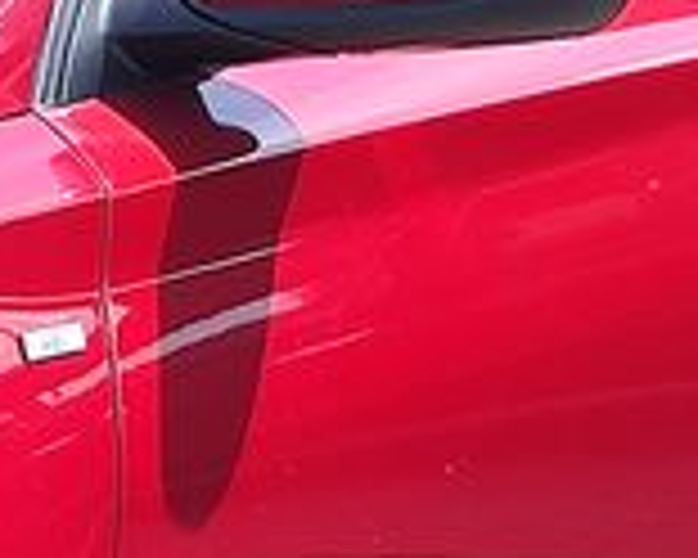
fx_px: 3595
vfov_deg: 8.8
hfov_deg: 10.1
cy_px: 680
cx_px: -779
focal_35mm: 174
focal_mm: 7.01
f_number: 1.69
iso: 50
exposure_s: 1/376
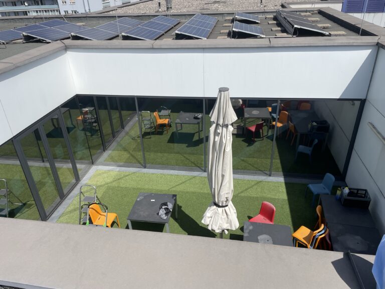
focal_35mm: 26
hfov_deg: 67.3
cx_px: 192
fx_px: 289
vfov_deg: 53.1
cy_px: 144
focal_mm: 4.2
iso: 32
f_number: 1.6
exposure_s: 1/5556
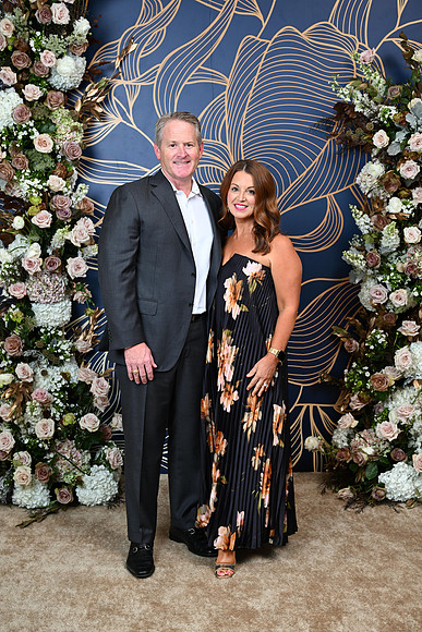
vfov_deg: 40.3
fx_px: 861
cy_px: 316
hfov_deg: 27.5
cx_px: 211
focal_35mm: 49
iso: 125
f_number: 5.6
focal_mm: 49
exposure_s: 1/125
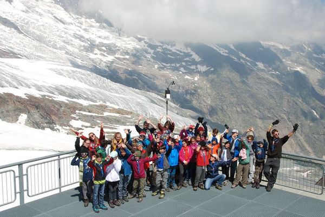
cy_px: 108
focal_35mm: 40
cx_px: 162
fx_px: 366
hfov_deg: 47.9
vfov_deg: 33.1
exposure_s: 1/250
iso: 100
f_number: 9
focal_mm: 27
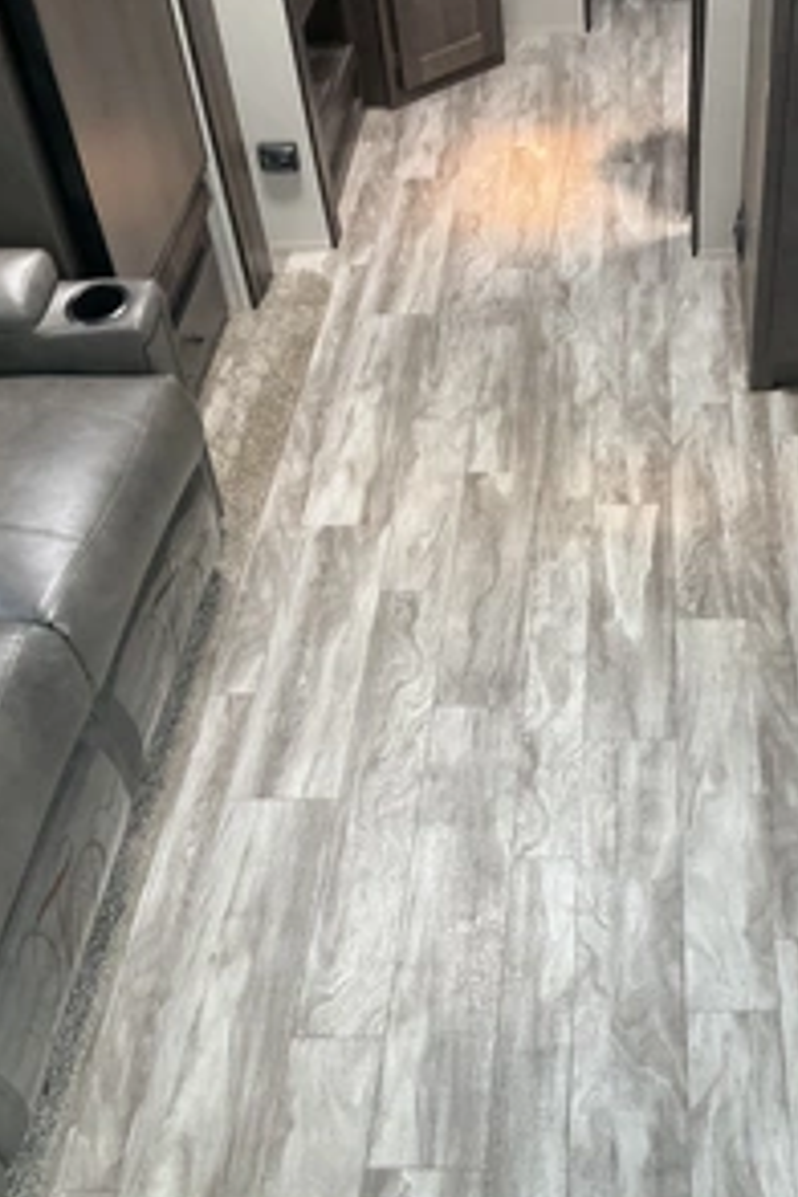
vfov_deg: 47.4
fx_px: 1363
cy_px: 598
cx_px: 574
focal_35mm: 41
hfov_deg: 32.2
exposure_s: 1/60
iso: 80
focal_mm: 3
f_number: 1.8
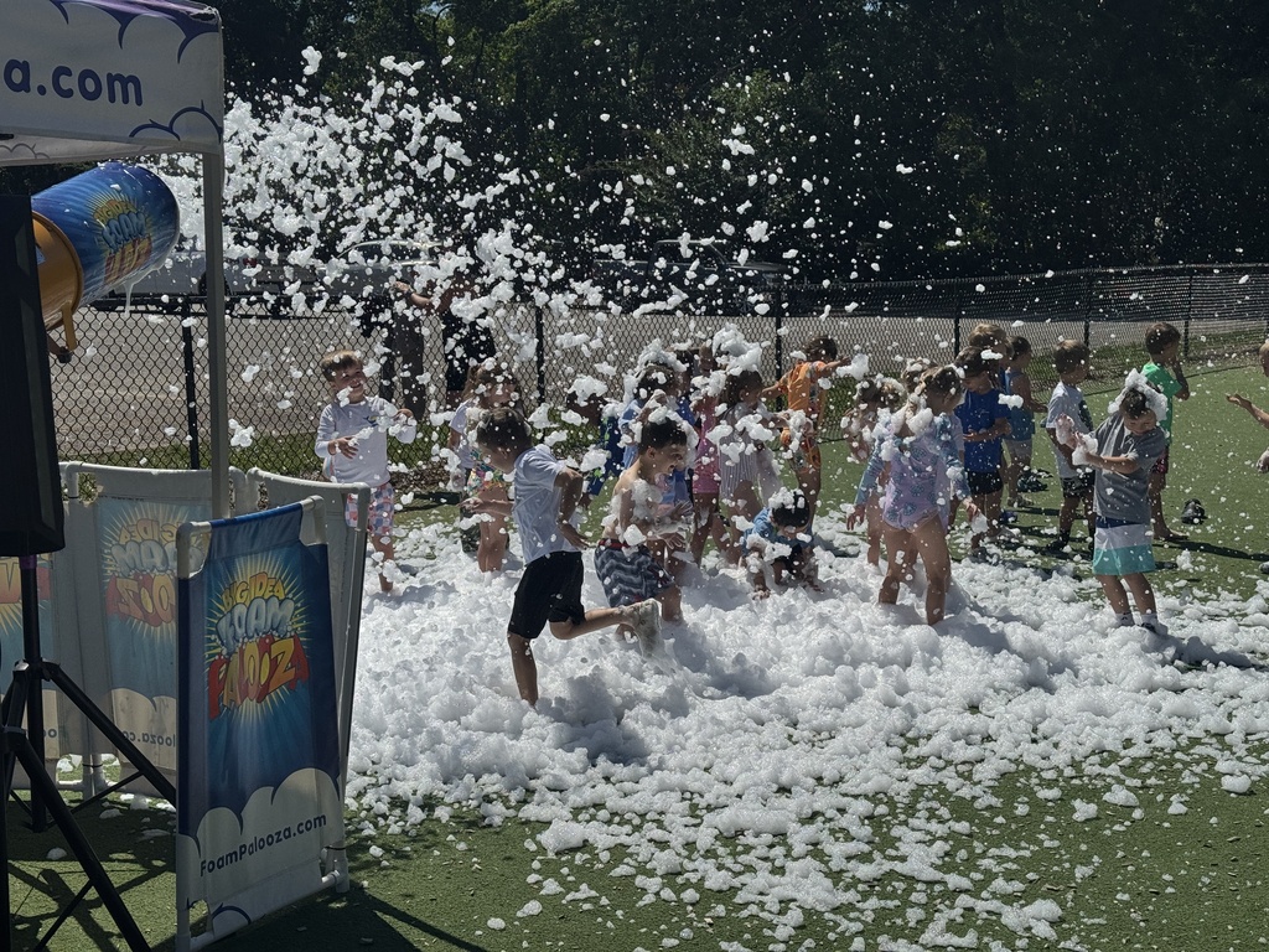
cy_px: 476
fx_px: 1760
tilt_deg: -7.3
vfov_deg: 30.3
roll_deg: +1.1
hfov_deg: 39.7
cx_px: 634
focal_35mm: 48
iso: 64
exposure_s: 1/10526
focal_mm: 6.76
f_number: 1.78
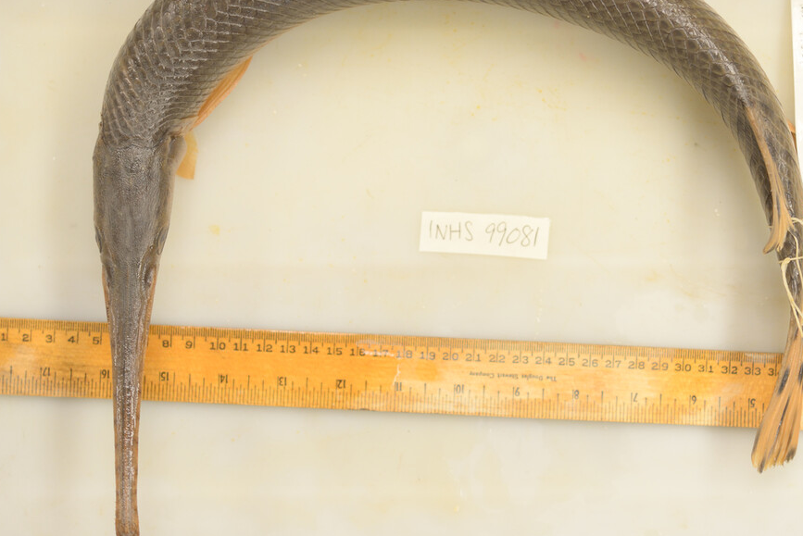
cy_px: 249
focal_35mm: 83
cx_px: 468
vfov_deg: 16.5
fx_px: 1852
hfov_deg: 24.4
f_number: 3.2
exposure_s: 1/160
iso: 800
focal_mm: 60
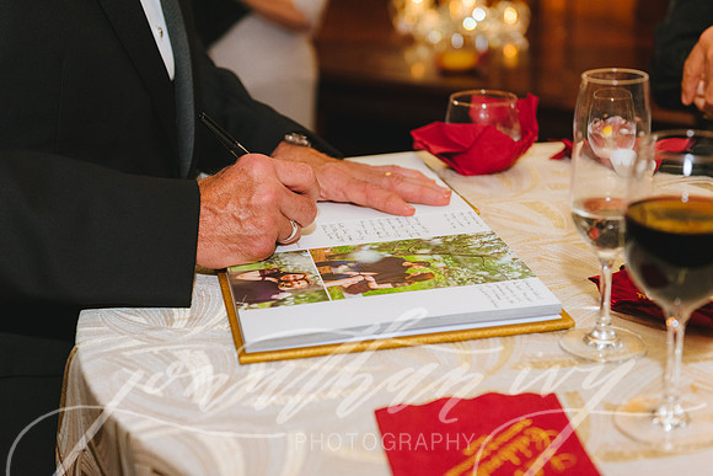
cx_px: 356
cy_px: 238
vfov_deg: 22.6
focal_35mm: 60
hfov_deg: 33.4
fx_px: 1189
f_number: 4
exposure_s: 1/125
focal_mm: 60
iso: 3200
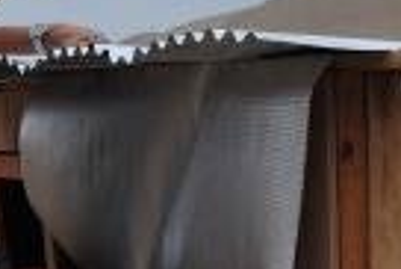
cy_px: 254
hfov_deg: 14.1
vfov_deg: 9.5
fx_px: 1602
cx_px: 29
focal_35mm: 144
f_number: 6.3
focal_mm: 29
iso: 100
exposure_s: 1/160
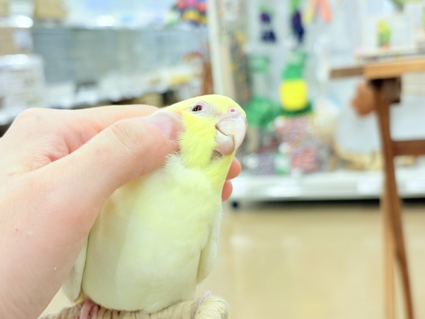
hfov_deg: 36.2
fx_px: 651
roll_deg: +7.3
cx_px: 209
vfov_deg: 27.5
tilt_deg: -7.5
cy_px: 159
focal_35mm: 53
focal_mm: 5.96
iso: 50
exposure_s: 1/50
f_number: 1.6
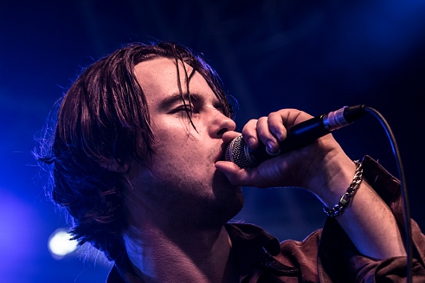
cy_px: 207
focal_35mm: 154
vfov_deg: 8.9
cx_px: 306
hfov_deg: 13.3
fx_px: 1817
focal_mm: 70
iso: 200
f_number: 2.8
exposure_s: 1/100
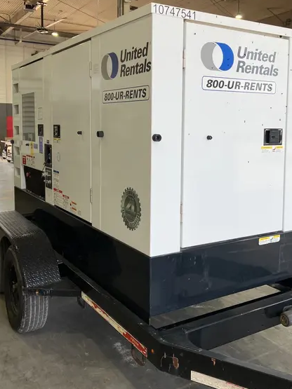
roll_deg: +0.2
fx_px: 416
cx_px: 168
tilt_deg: -3.9
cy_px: 157
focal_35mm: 37
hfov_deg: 38.6
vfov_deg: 49.9
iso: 32
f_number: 1.8
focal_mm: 3.99
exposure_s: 1/279
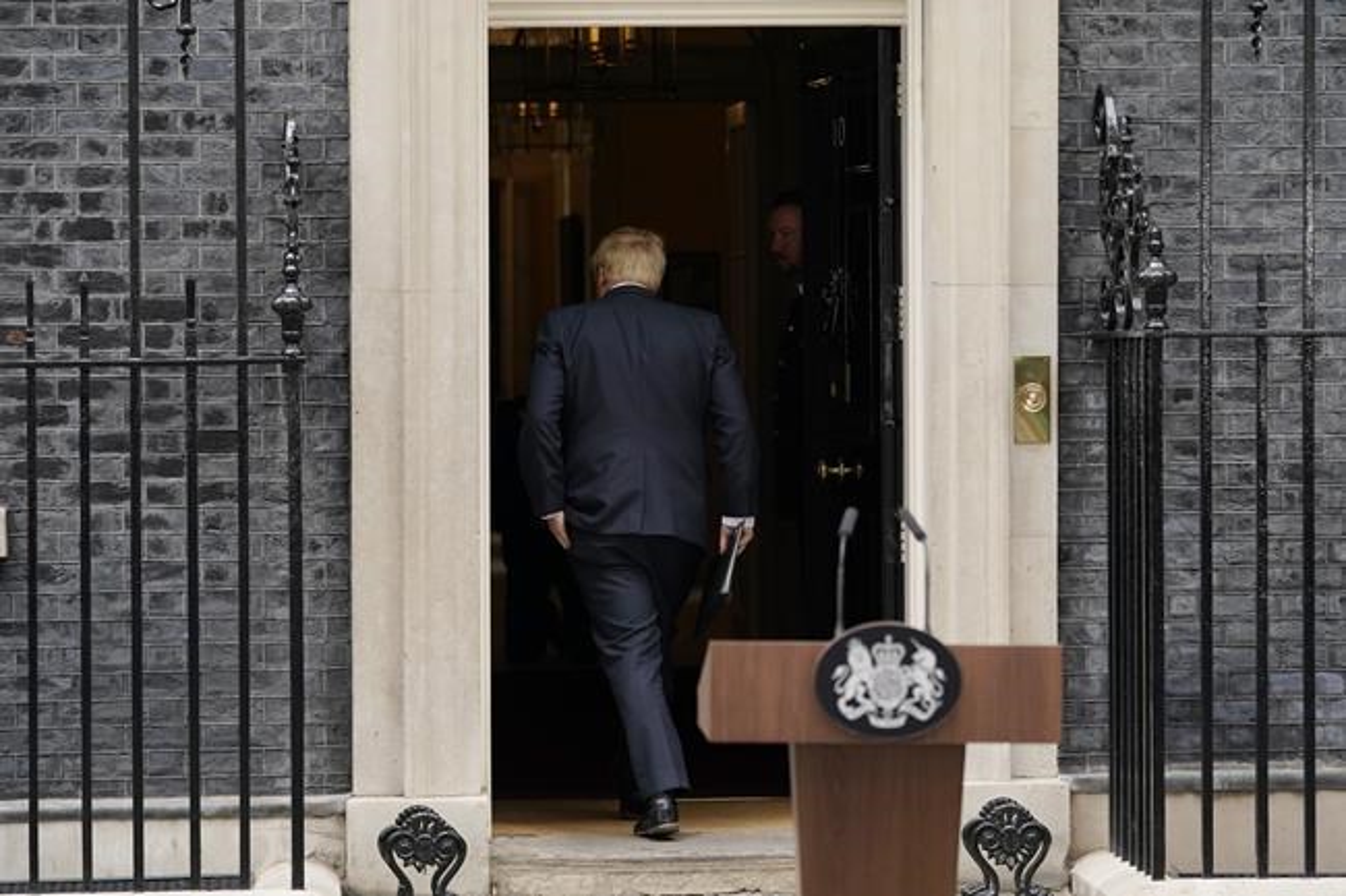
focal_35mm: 145
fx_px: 5420
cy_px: 448
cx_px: 673
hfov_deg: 14.2
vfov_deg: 9.5
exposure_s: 1/800
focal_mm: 145
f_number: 5.6
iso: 1600
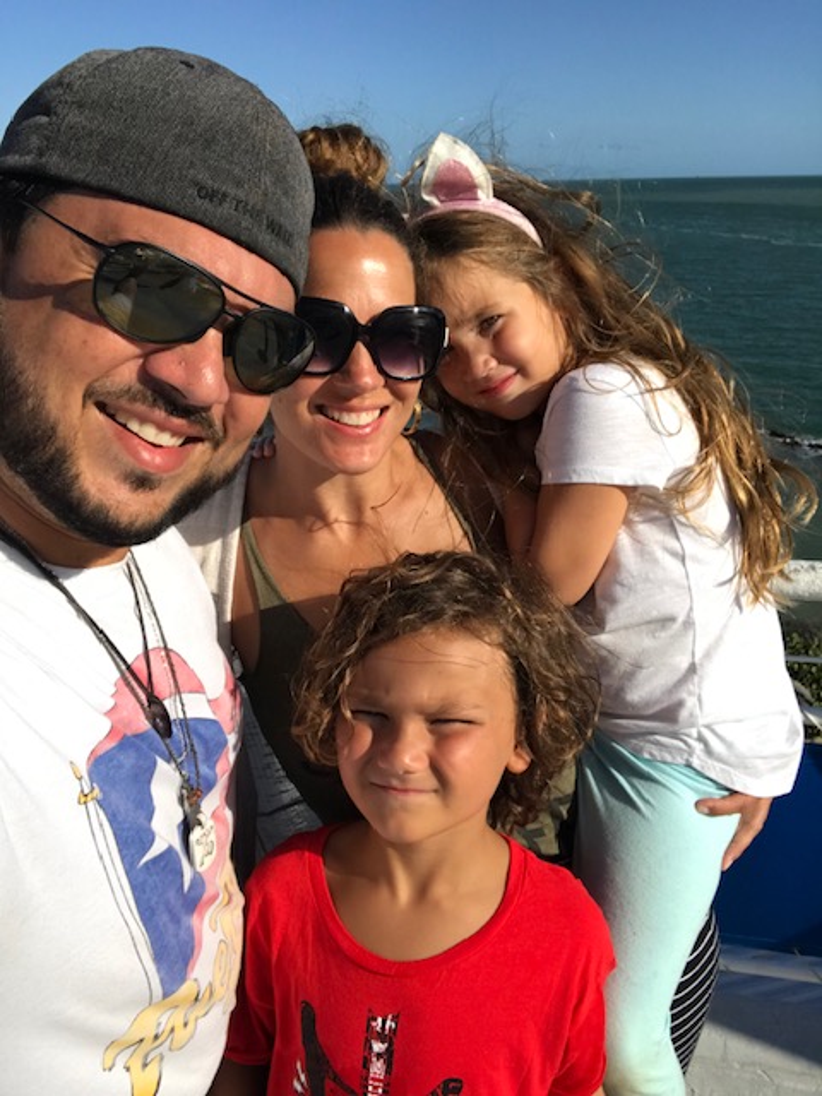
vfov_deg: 56.8
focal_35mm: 32
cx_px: 411
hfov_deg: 44.2
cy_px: 548
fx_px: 1013
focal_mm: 2.87
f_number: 2.2
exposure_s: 1/1517
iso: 25
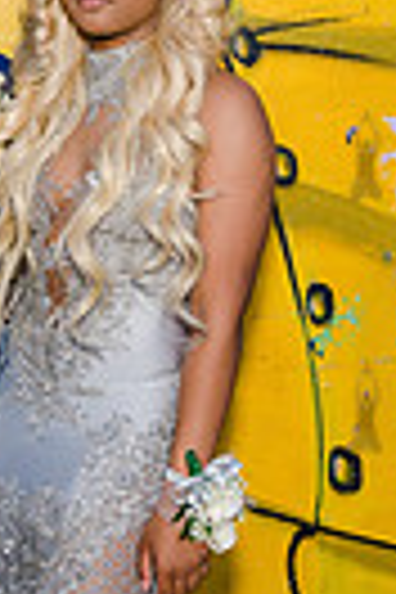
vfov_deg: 22.1
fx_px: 1518
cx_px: 27
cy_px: 284
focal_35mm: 92
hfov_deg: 14.7
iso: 1000
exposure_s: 1/320
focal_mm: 27
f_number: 4.5
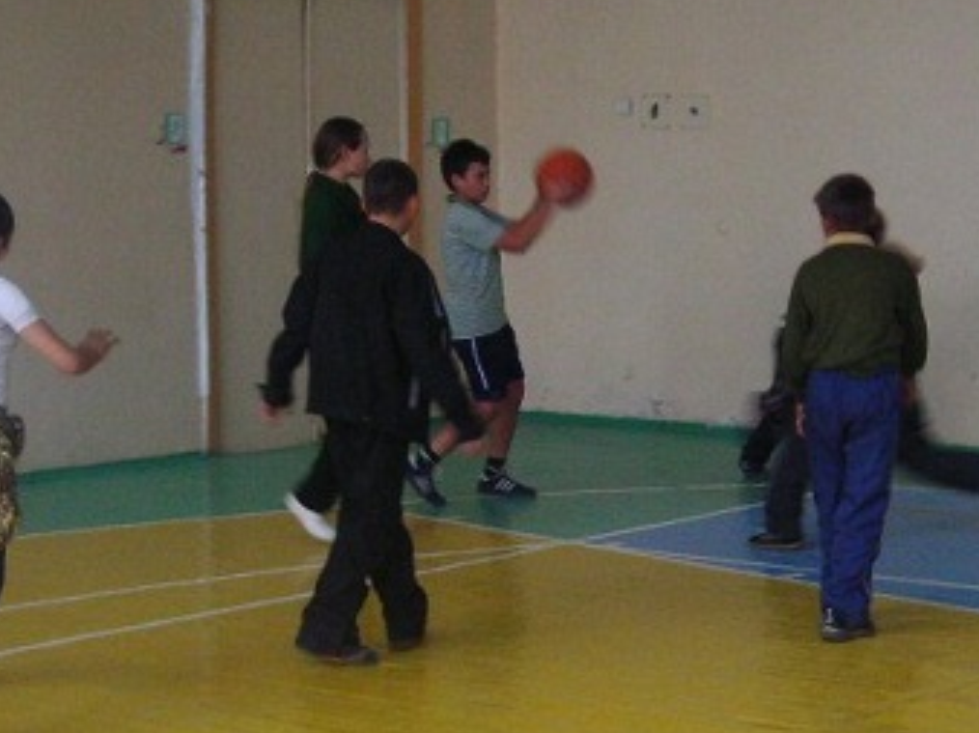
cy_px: 545
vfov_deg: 16.3
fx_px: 2544
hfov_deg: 21.7
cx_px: 678
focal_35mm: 90
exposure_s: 1/30
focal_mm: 6.3
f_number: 3.2
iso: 200
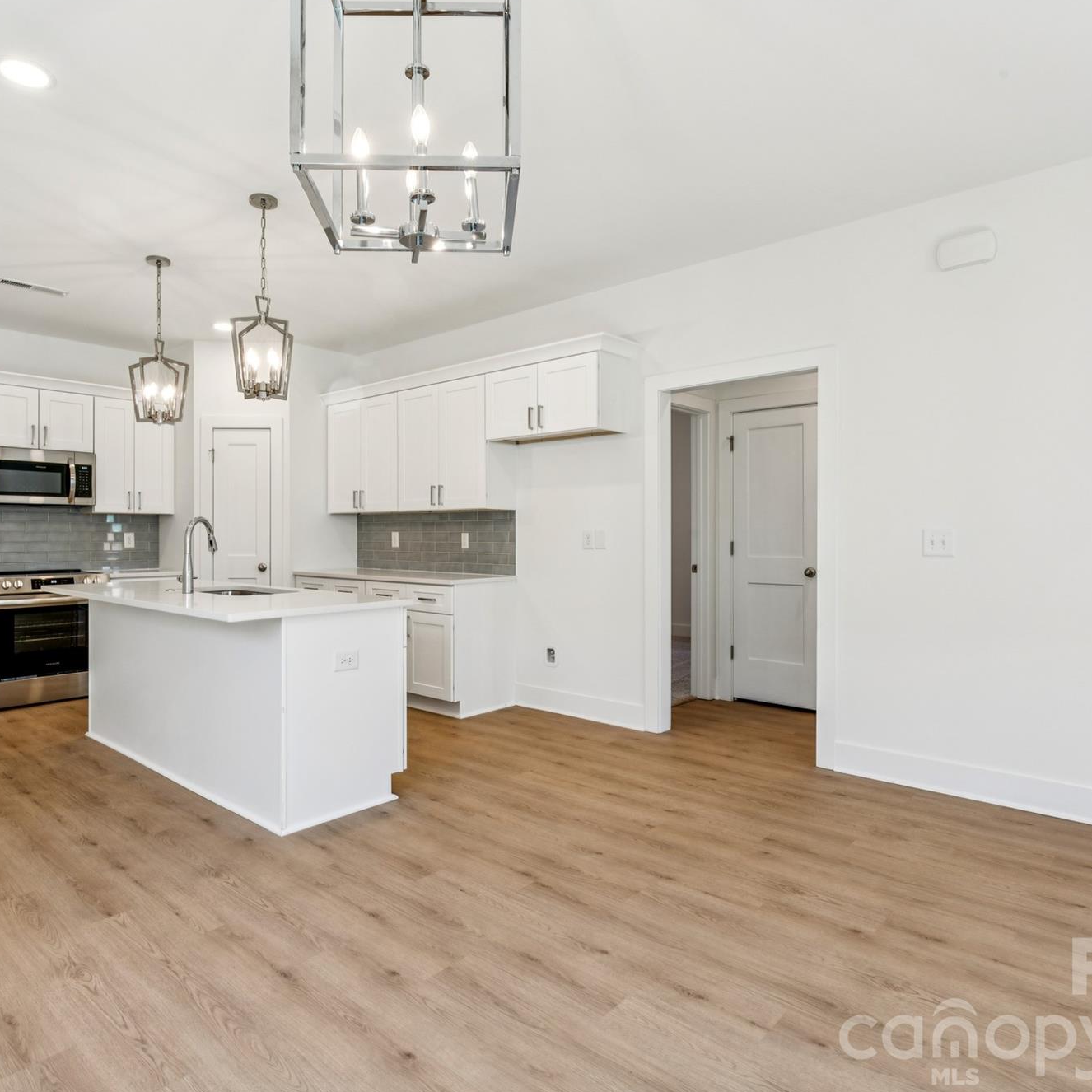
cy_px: 537
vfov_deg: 71.8
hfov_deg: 71.6
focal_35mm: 21
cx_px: 492
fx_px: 754
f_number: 14
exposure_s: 1/5
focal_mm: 16.1
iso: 100
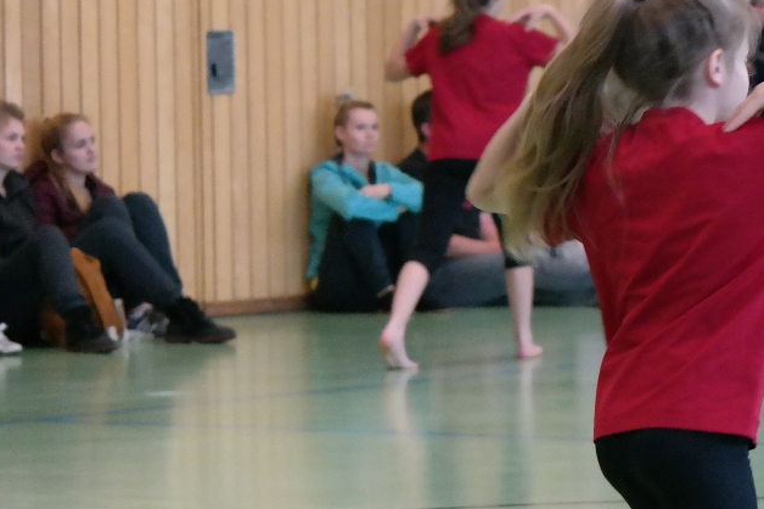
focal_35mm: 293
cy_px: 144
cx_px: 883
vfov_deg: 4.7
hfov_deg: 7.0
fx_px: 6215
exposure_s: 1/100
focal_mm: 75
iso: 1600
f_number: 4.5
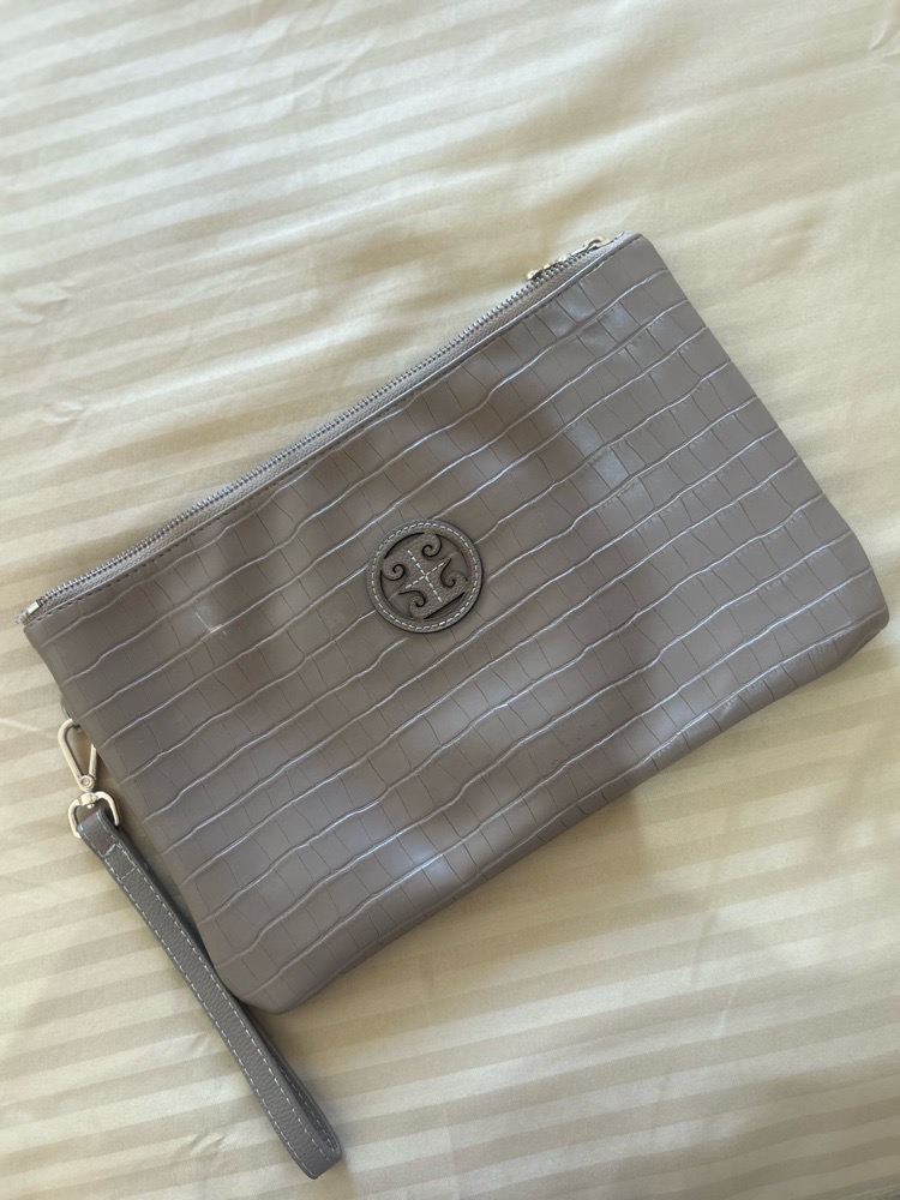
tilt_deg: -82.8
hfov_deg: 53.1
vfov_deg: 67.3
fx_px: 901
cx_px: 450
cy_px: 600
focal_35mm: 26
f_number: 1.5
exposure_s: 1/121
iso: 125
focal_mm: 5.7
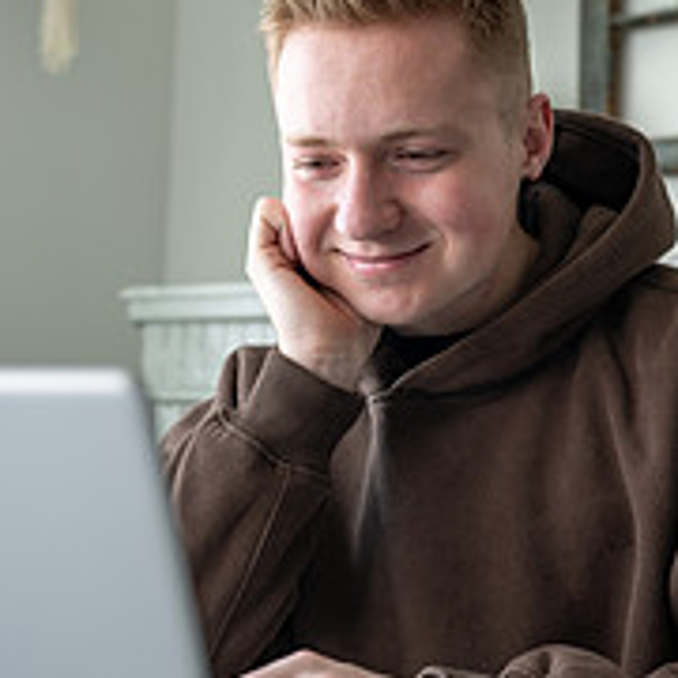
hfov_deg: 24.6
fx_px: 1551
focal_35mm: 70
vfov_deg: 24.6
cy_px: 298
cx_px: 313
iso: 125
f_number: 2.8
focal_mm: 33
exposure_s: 1/320
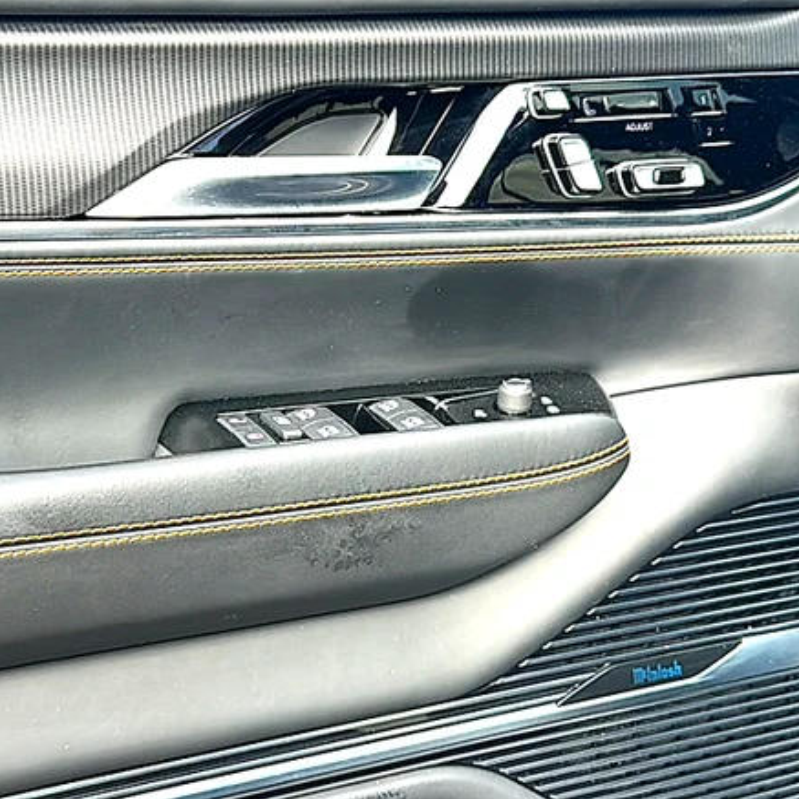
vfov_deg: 33.4
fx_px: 1332
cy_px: 445
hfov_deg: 33.2
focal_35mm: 51
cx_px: 300
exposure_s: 1/206
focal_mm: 6.86
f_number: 1.78
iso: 64
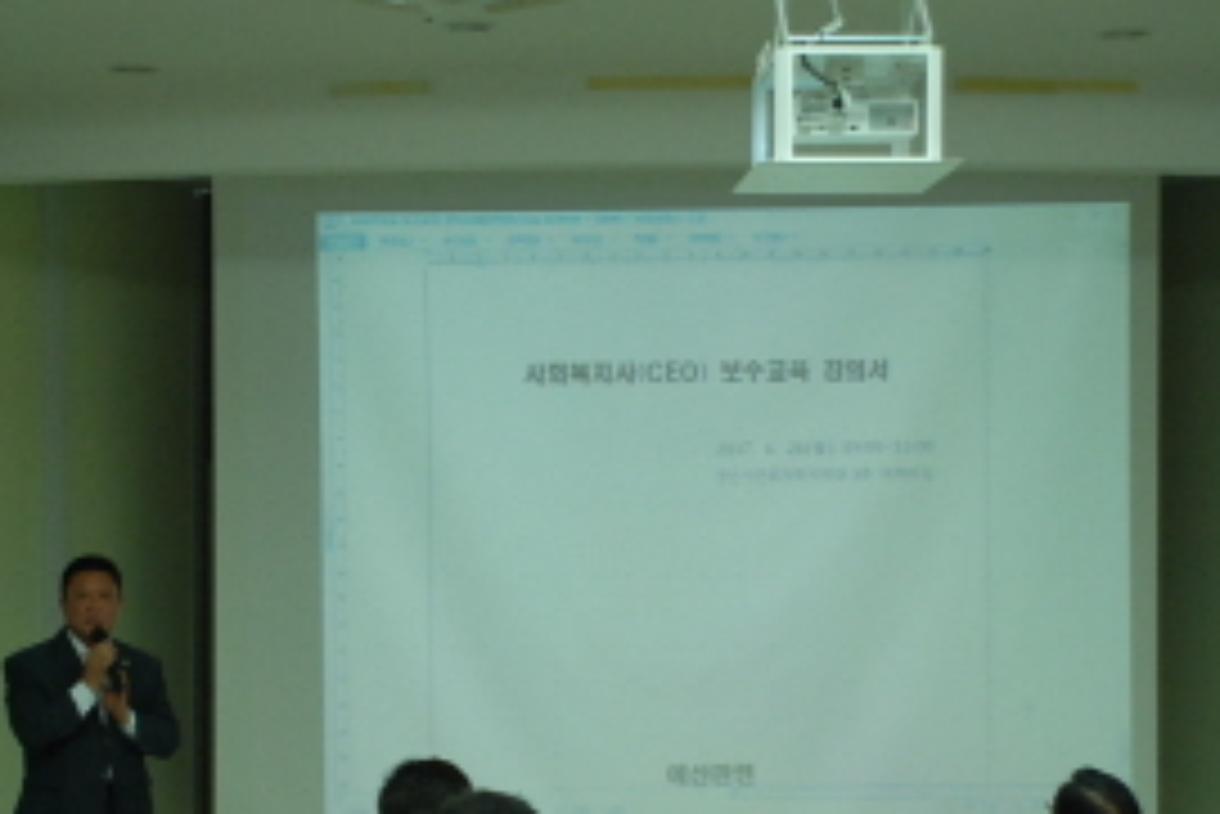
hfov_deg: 21.0
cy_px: 603
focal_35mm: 97
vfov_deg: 14.1
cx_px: 527
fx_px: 3286
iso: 800
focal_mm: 35
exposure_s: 1/50
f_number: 4.5
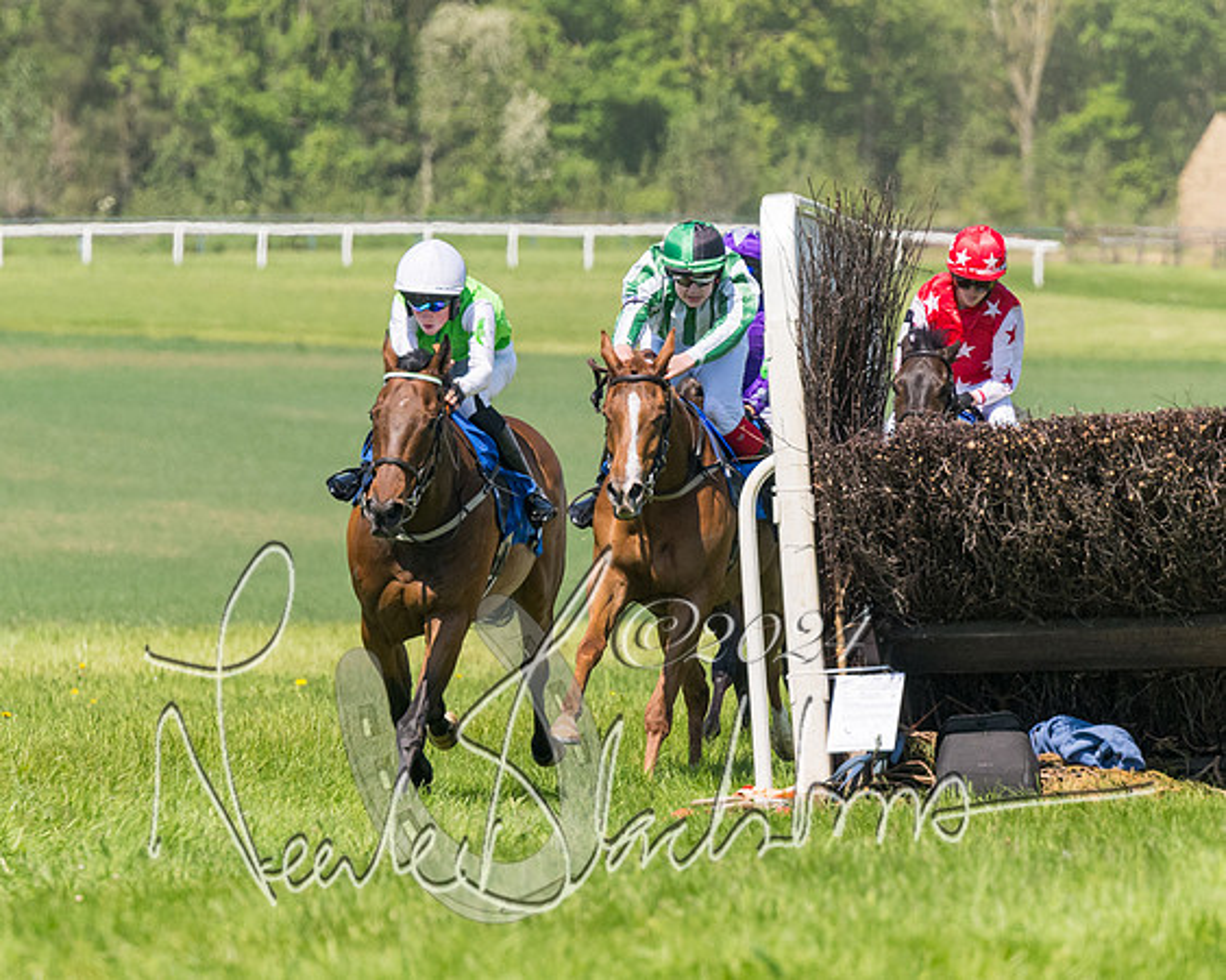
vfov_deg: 3.1
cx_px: 392
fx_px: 18293
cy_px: 445
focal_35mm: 504
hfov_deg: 3.8
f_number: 5
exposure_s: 1/3200
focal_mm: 210
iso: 400
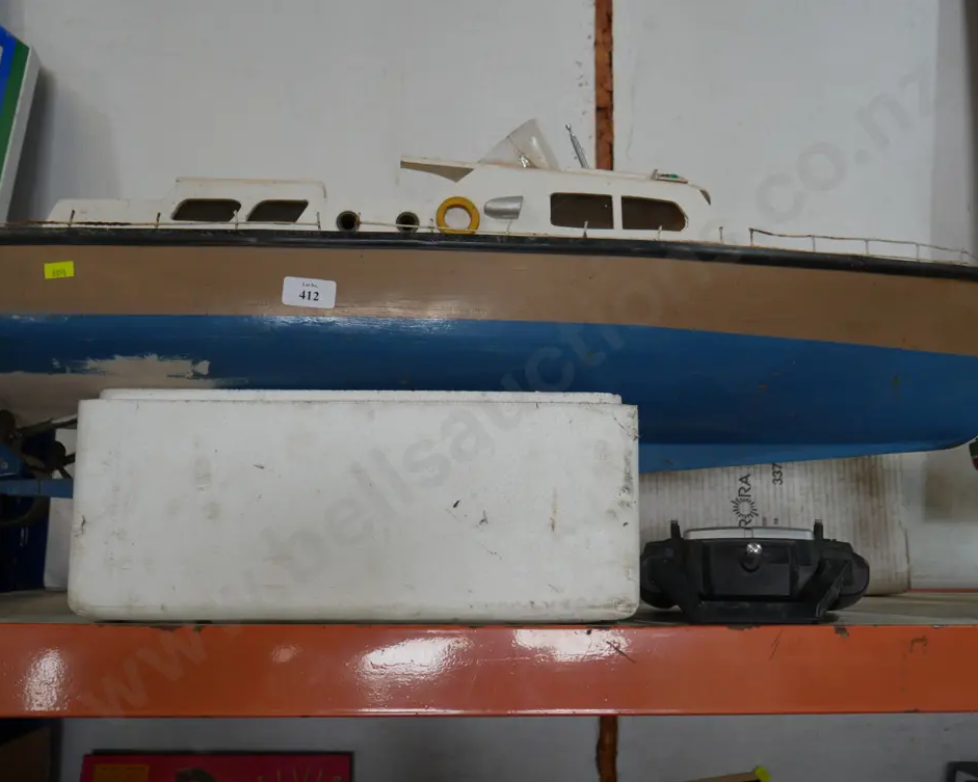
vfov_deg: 43.4
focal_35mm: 34
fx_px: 984
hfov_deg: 52.8
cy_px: 397
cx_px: 513
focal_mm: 16
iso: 200
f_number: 3.6
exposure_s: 1/80
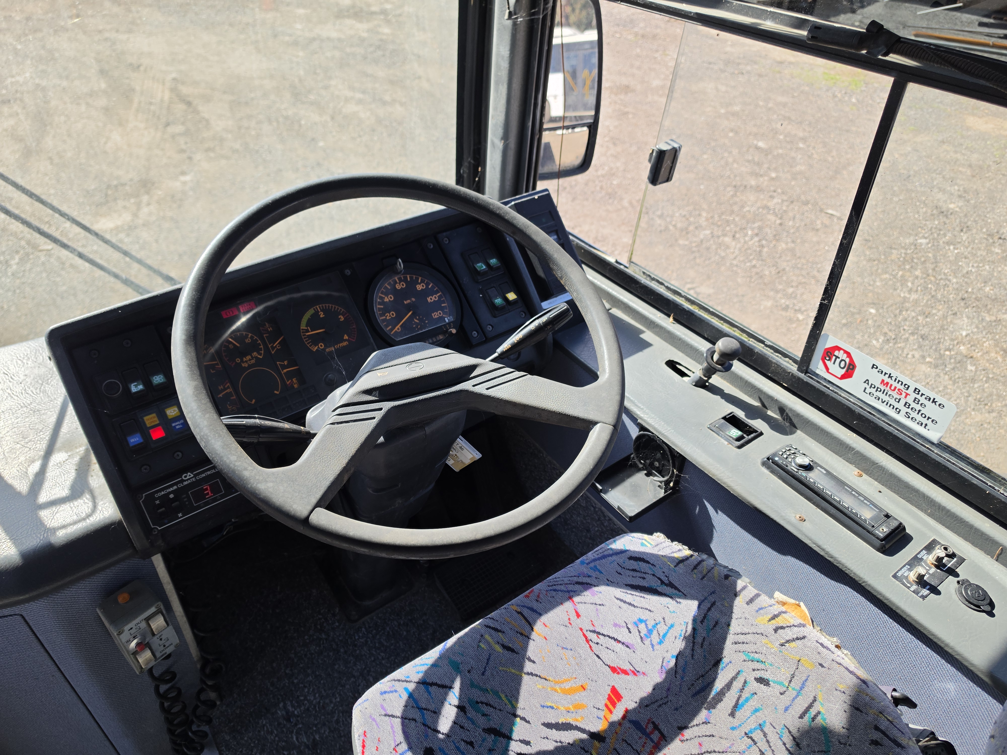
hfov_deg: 73.9
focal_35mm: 23
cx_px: 504
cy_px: 378
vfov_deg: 58.9
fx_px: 669
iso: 64
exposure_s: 1/1854
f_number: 1.4
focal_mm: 6.5
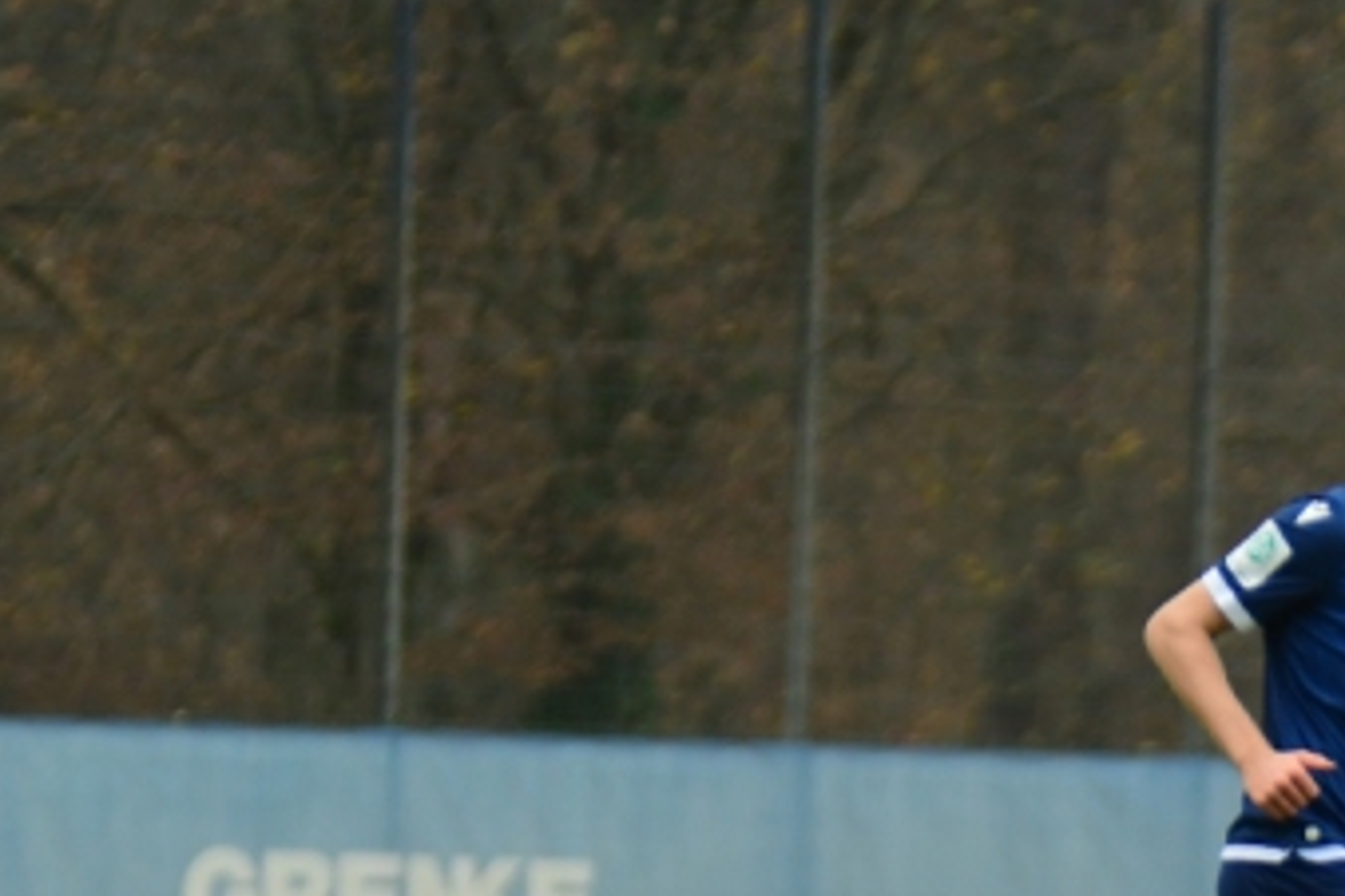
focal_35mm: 637
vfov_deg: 2.2
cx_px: 1297
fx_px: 23797
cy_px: 858
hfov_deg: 3.2
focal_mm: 180
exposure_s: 1/1600
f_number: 2.8
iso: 1250
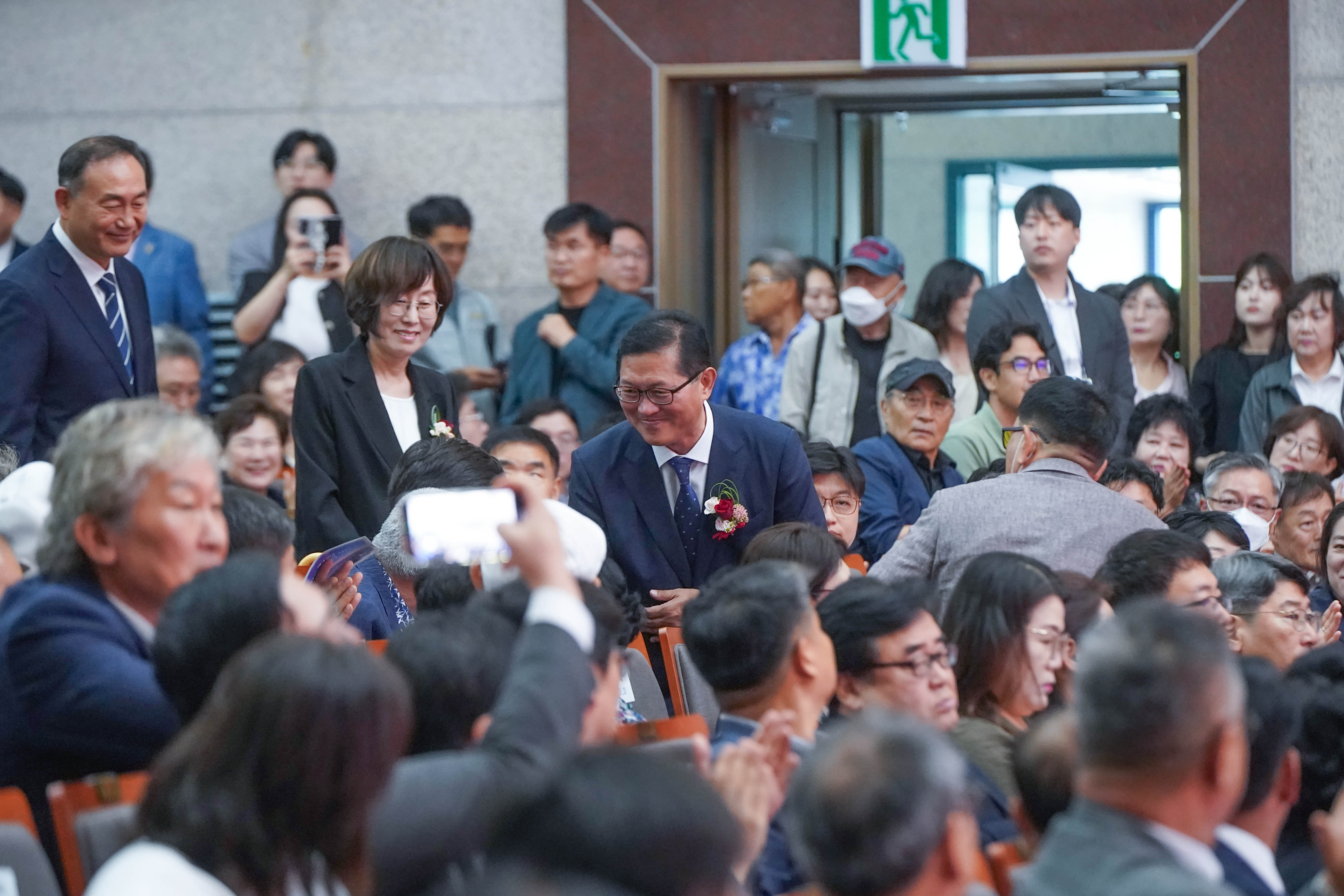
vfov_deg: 8.7
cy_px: 448
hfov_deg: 13.0
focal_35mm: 158
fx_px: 5898
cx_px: 672
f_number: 4
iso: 6400
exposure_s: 1/160
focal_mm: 158
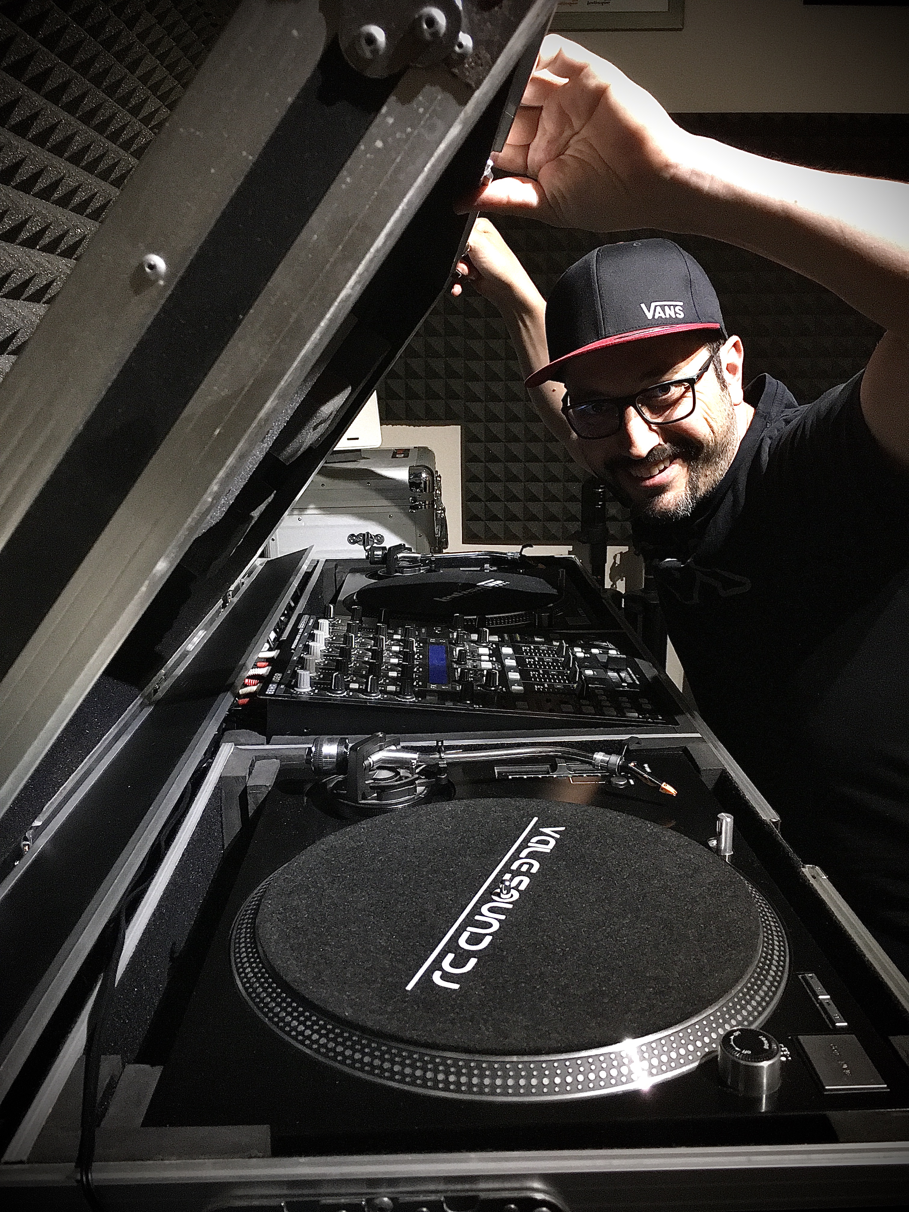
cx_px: 454
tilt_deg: -13.0
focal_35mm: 29
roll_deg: +0.6
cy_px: 606
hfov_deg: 48.2
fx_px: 1015
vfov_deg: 61.7
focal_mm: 4.15
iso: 250
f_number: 2.2
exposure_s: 1/17
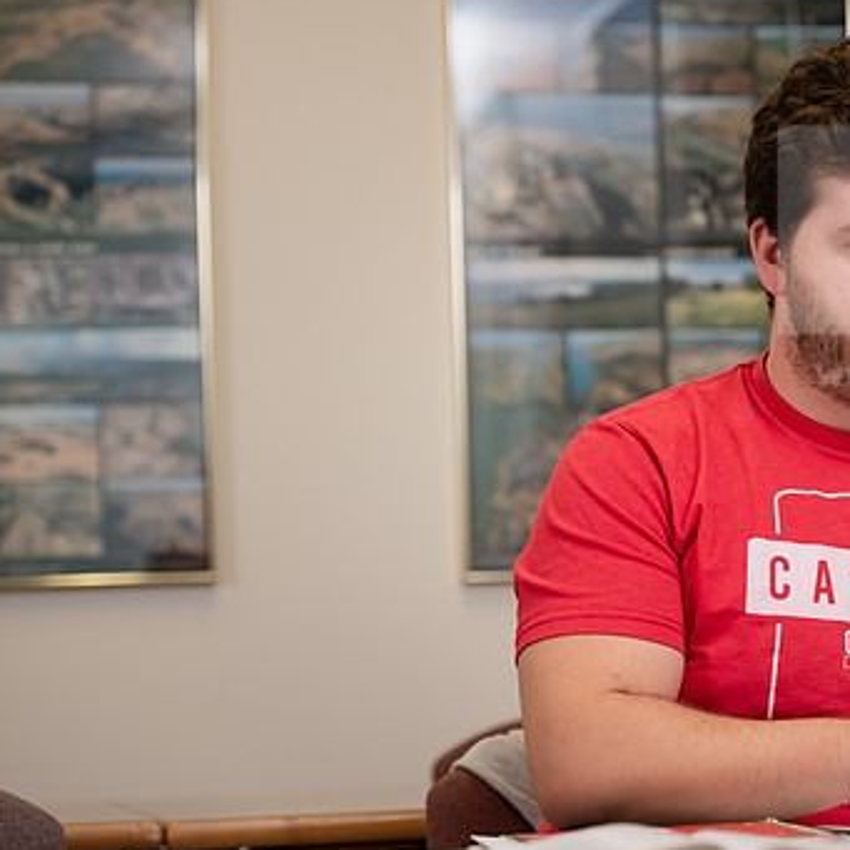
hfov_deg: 14.1
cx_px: 703
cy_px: 427
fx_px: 3417
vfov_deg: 14.2
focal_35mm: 123
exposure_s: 1/200
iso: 500
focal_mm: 85
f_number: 3.5
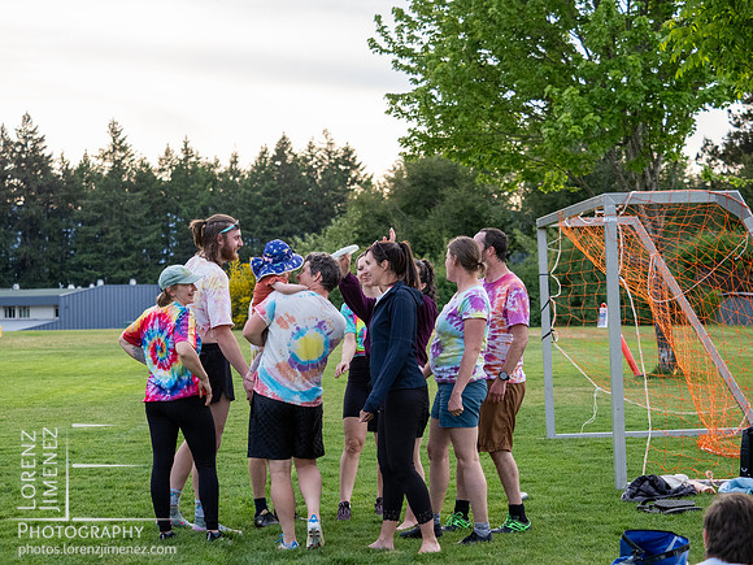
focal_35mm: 96
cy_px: 282
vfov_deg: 15.4
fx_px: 2088
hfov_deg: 20.4
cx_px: 376
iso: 800
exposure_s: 1/1000
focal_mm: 48
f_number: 2.8
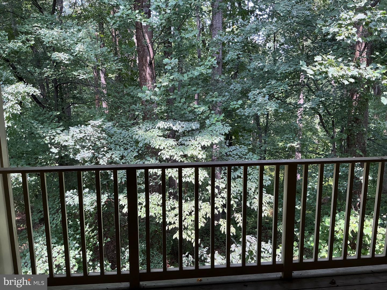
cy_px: 145
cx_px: 194
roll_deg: +0.0
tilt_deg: -11.1
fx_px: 324
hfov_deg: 61.7
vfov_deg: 48.2
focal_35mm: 29
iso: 25
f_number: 1.8
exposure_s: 1/120
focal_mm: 3
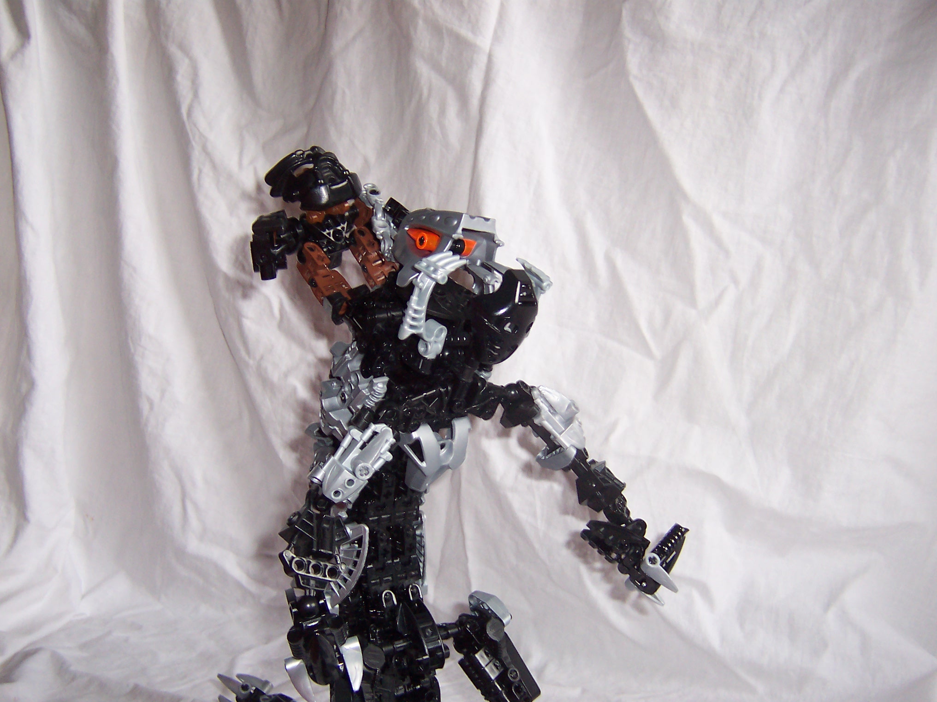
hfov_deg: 51.4
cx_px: 468
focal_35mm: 36
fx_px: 974
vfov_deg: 39.7
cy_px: 351
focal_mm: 5.6
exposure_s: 1/60
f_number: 2.8
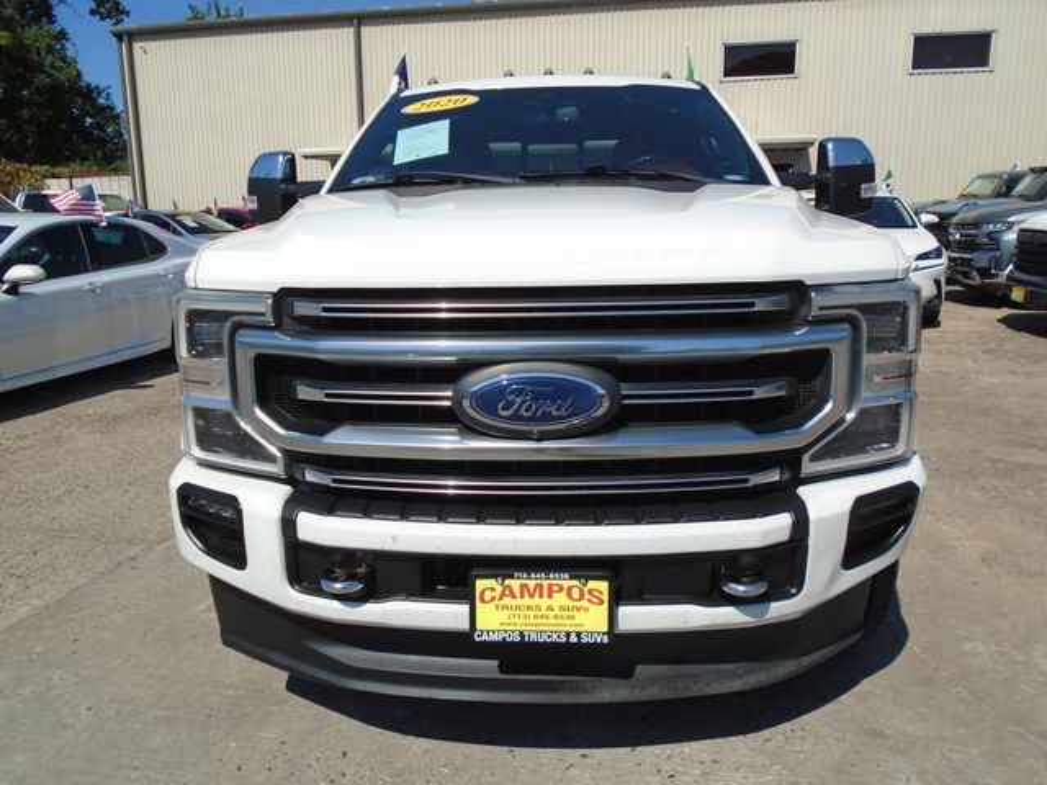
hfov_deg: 67.3
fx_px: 786
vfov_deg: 53.1
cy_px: 392
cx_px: 524
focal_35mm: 26
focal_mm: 4.6
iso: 100
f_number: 8
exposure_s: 1/320
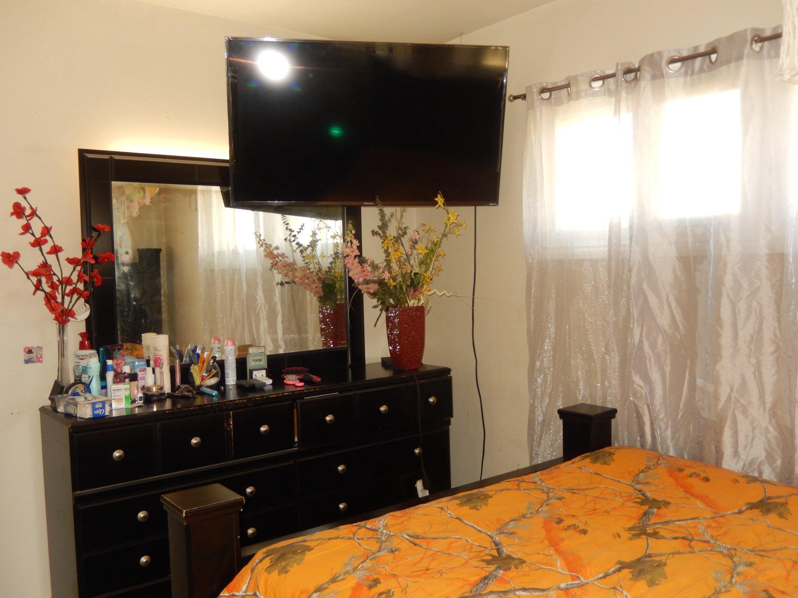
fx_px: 738
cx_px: 399
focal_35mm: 32
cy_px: 299
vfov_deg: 44.2
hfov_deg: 56.8
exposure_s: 1/30
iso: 200
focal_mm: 5.7
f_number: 3.8
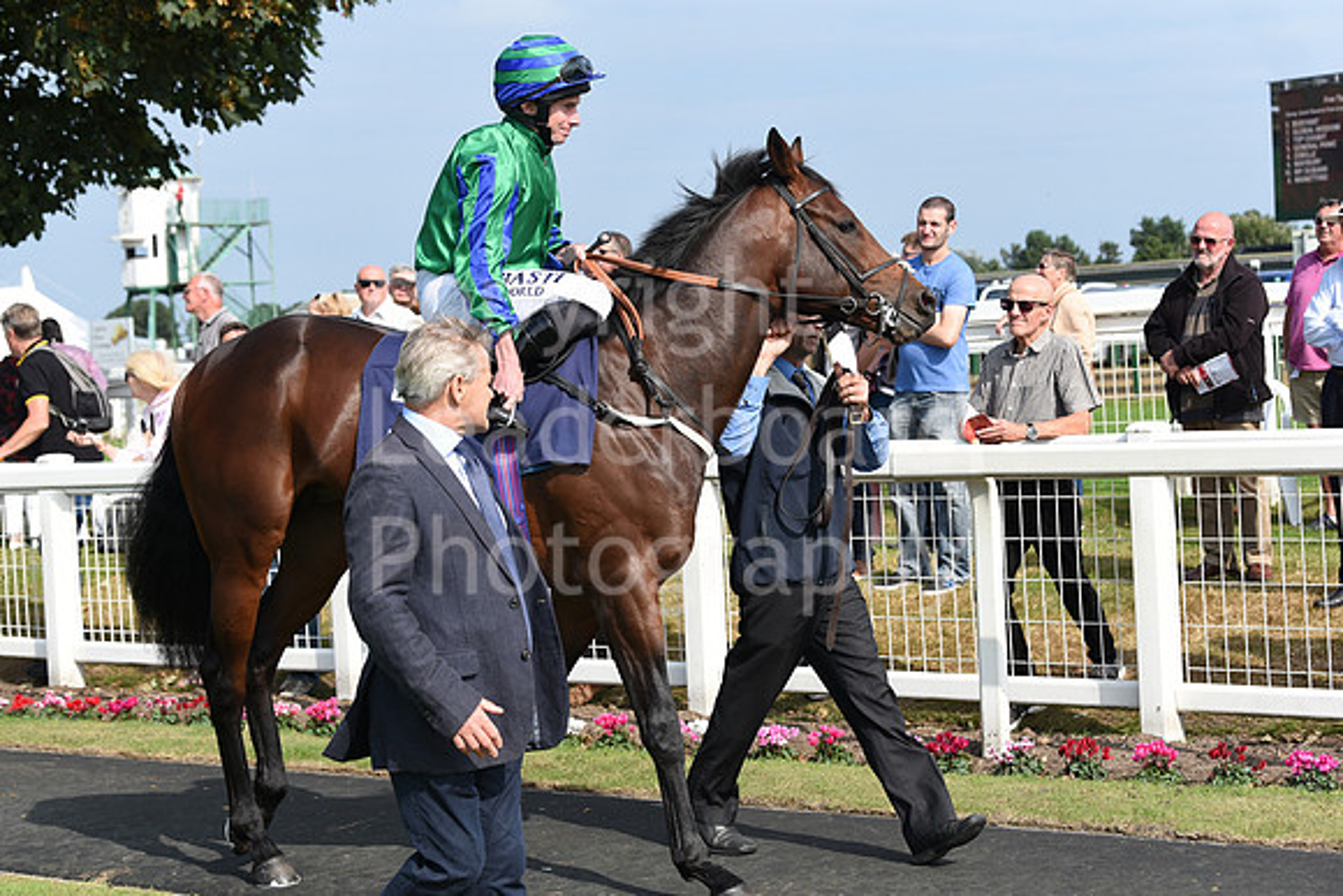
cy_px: 448
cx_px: 672
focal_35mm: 70
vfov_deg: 19.5
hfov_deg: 28.8
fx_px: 2612
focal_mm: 70
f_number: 5.6
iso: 500
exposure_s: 1/2500
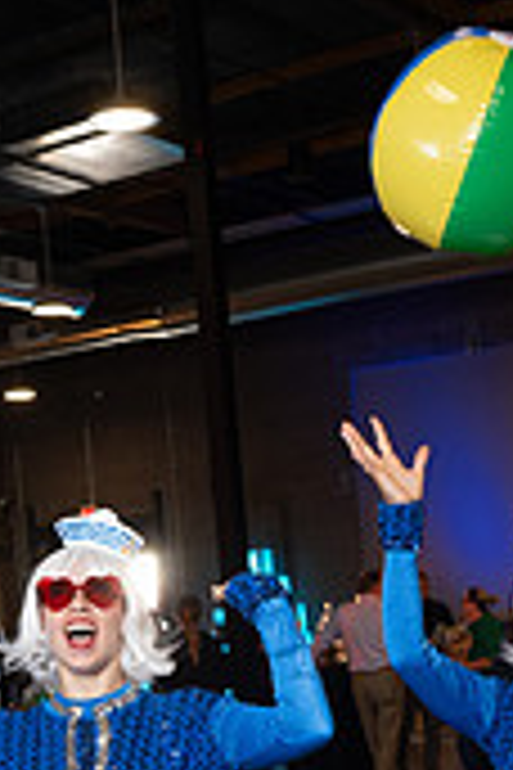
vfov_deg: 27.7
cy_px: 648
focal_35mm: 71
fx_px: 1518
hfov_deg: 19.2
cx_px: 279
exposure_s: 1/100
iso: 1250
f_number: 4
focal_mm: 27
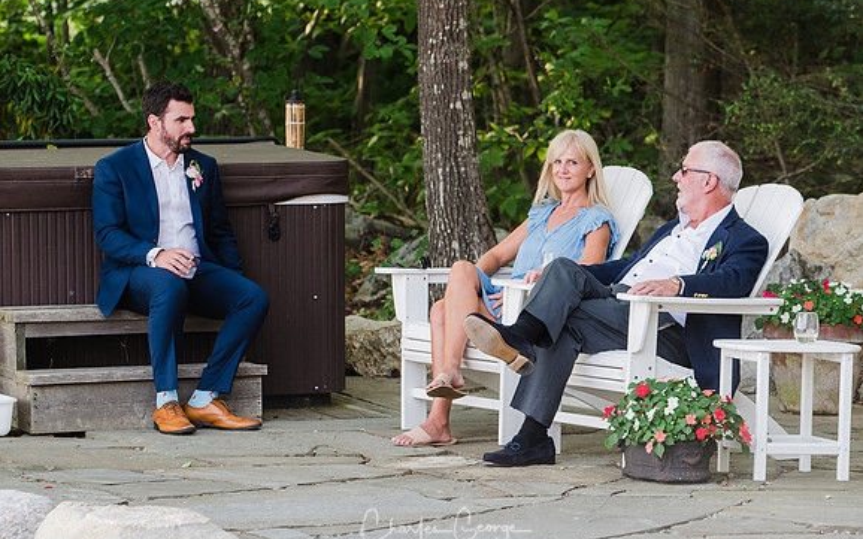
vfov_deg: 7.4
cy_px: 270
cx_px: 432
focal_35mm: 178
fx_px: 4186
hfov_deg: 11.8
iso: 200
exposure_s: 1/60
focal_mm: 116
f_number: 4.5
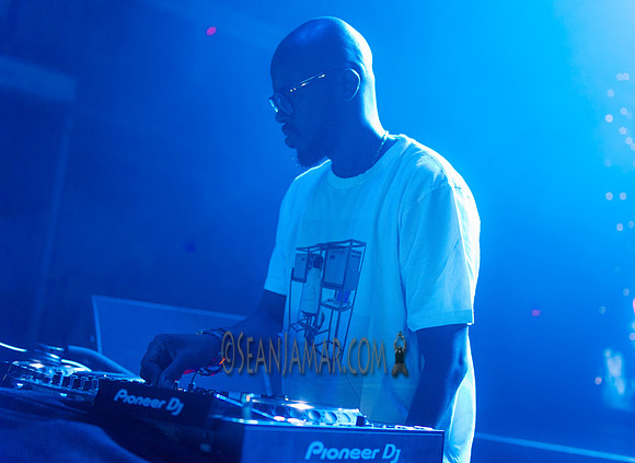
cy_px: 239
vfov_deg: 32.5
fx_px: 795
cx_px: 357
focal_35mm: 44
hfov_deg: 43.5
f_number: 2.8
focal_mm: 40
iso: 5000
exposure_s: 1/320
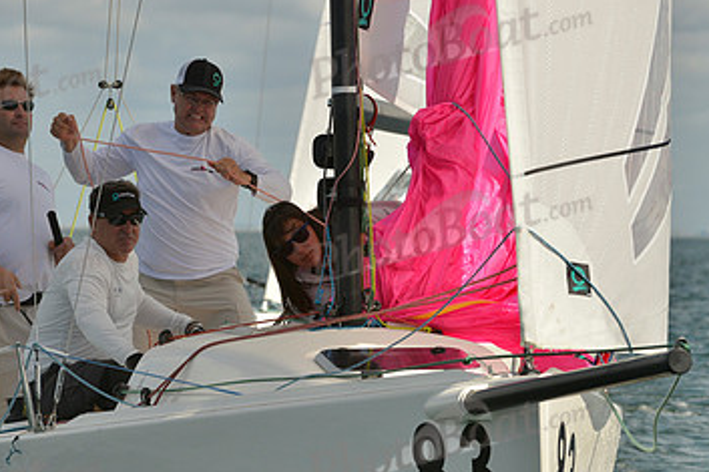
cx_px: 207
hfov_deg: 6.3
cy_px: 365
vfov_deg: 4.2
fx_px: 6476
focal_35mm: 329
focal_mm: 200
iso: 280
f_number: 9
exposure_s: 1/1000
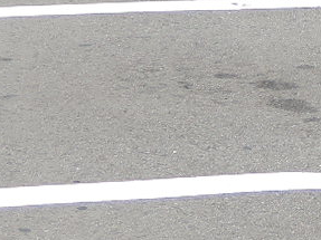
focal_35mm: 251
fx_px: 2327
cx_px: 526
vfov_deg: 5.7
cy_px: -382
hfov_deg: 7.7
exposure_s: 1/400
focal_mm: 9.6
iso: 80
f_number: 3.7
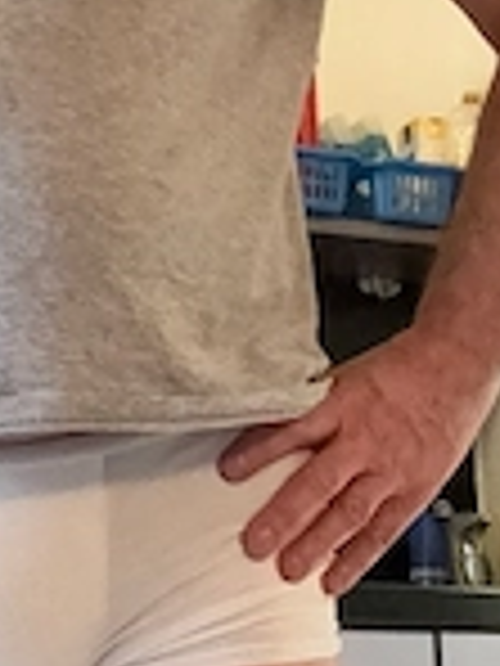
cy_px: 364
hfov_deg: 17.8
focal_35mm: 81
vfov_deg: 24.1
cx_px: 23
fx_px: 1560
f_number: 1.9
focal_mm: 2.69
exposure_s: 1/25
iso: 500
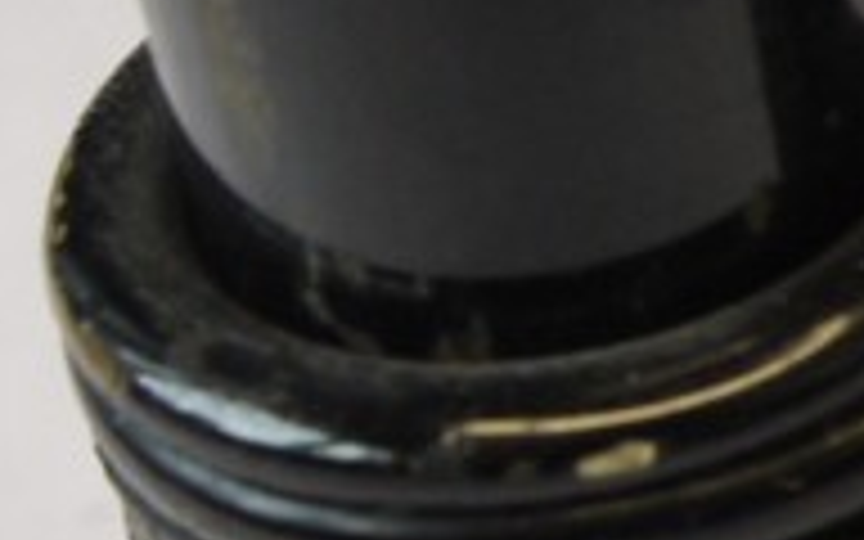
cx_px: 2084
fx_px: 6546
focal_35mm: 278
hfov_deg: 7.1
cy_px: 261
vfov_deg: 4.7
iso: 400
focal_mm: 21
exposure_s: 1/13
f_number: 9
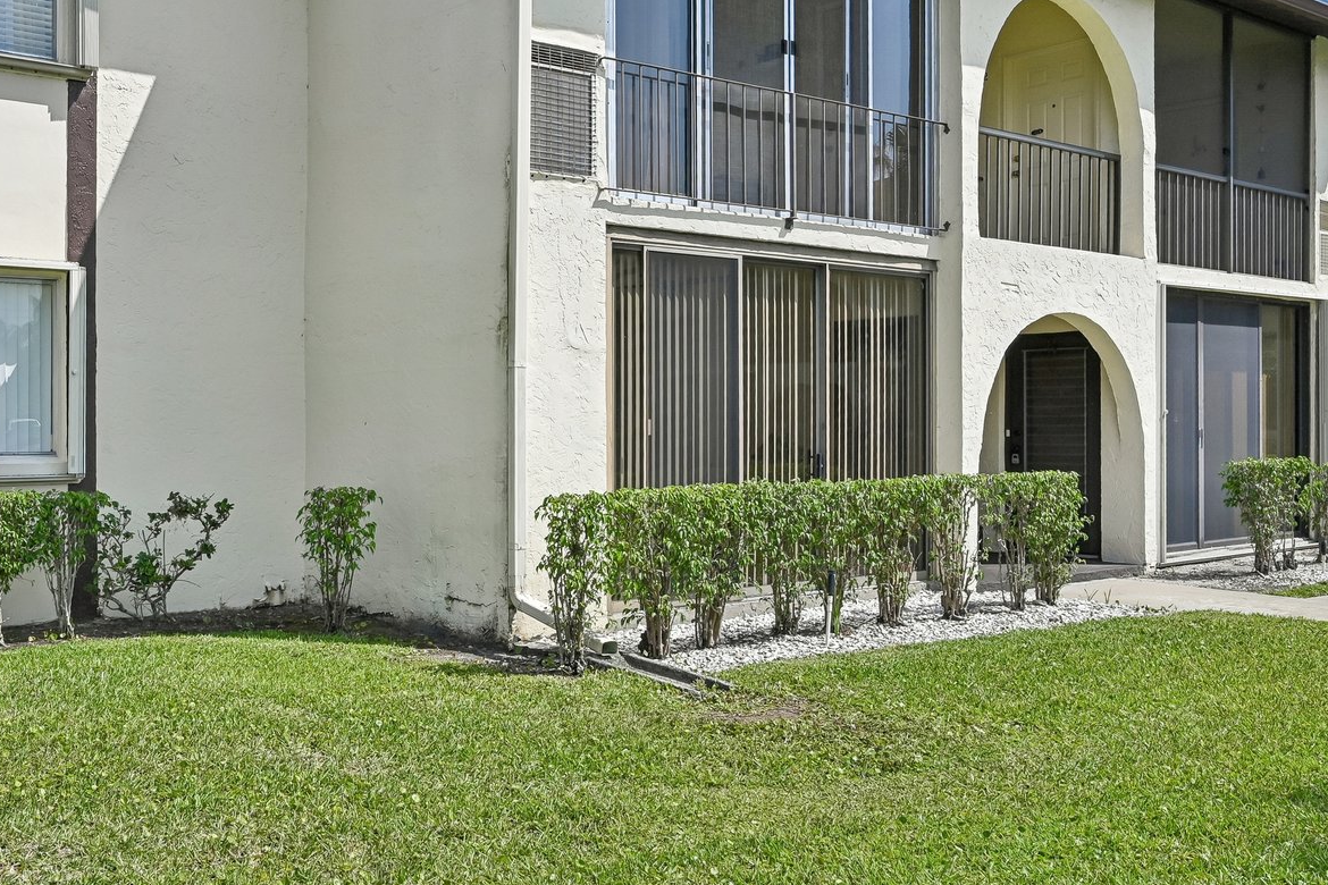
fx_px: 1323
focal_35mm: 36
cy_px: 247
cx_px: 476
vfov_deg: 36.3
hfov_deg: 52.6
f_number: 8
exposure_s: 1/800
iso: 200
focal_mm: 20.5
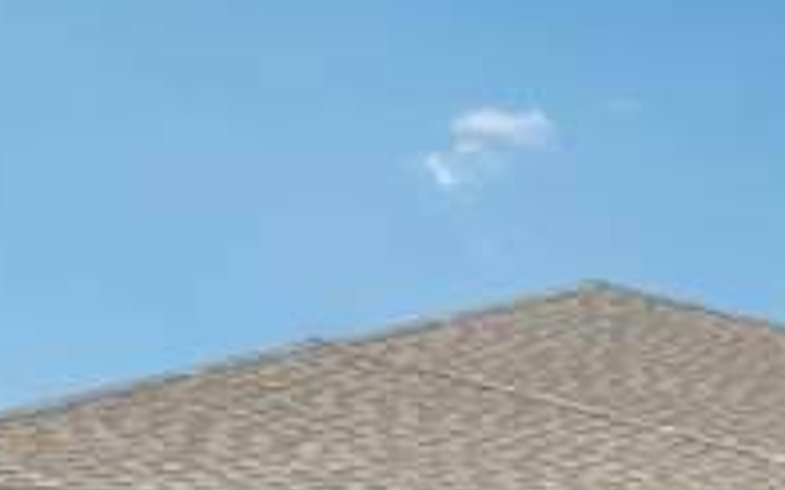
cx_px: 769
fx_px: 2738
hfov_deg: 16.0
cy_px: 831
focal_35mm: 128
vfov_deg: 9.8
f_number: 8
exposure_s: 1/1000
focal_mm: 31
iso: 400
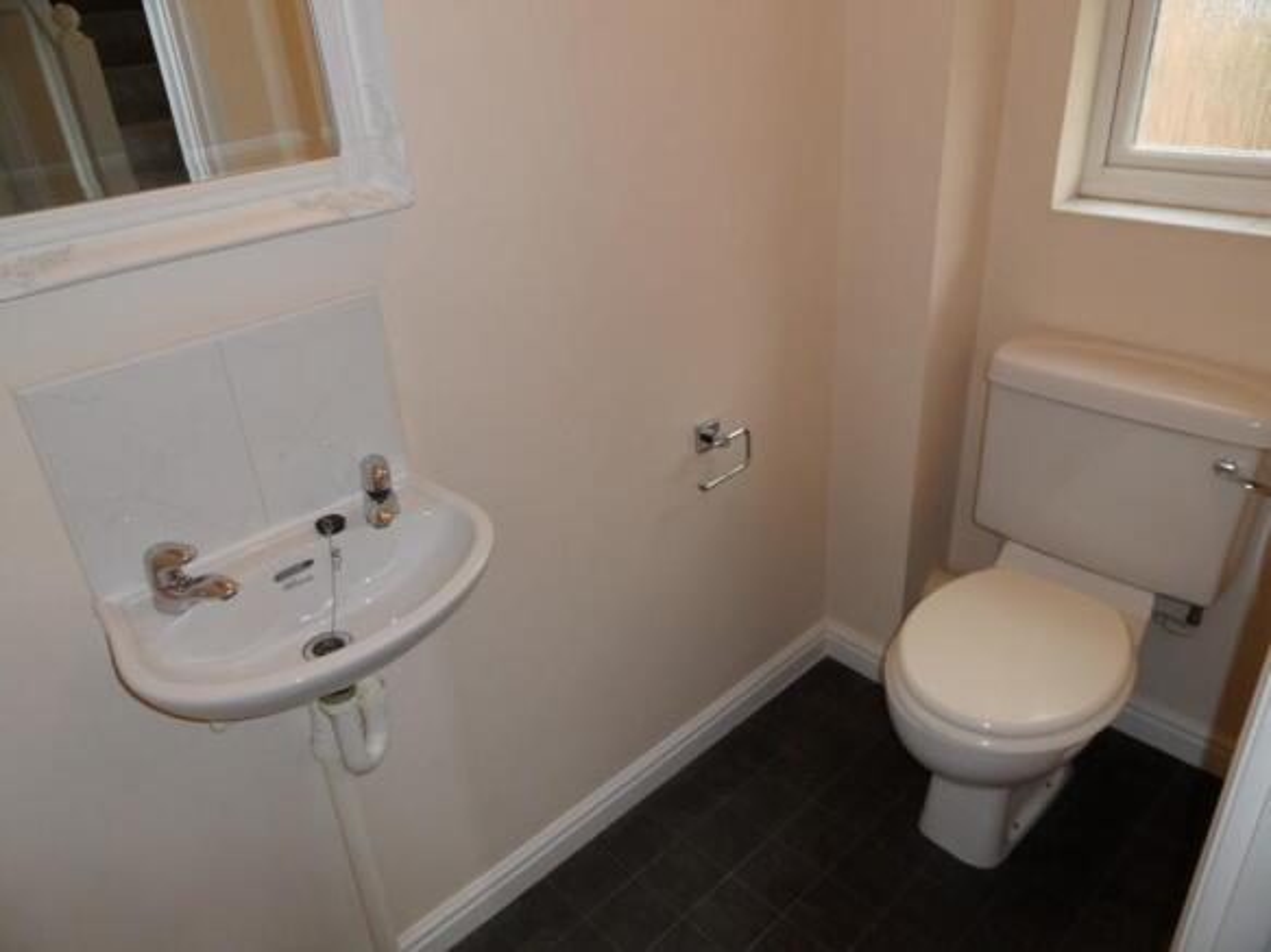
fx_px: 881
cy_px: 476
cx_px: 636
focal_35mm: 24
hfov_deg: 71.6
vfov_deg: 56.8
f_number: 3.2
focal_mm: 3.9
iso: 80
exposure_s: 1/30
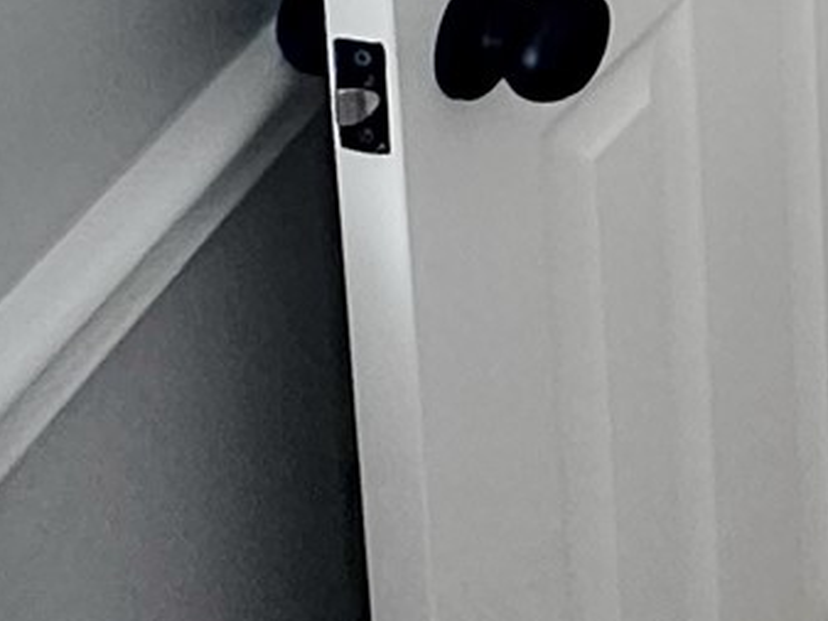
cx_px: 1482
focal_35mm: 85
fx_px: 2034
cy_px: -795
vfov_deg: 13.5
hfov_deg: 18.3
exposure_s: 1/94
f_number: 2.2
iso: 320
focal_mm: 2.22
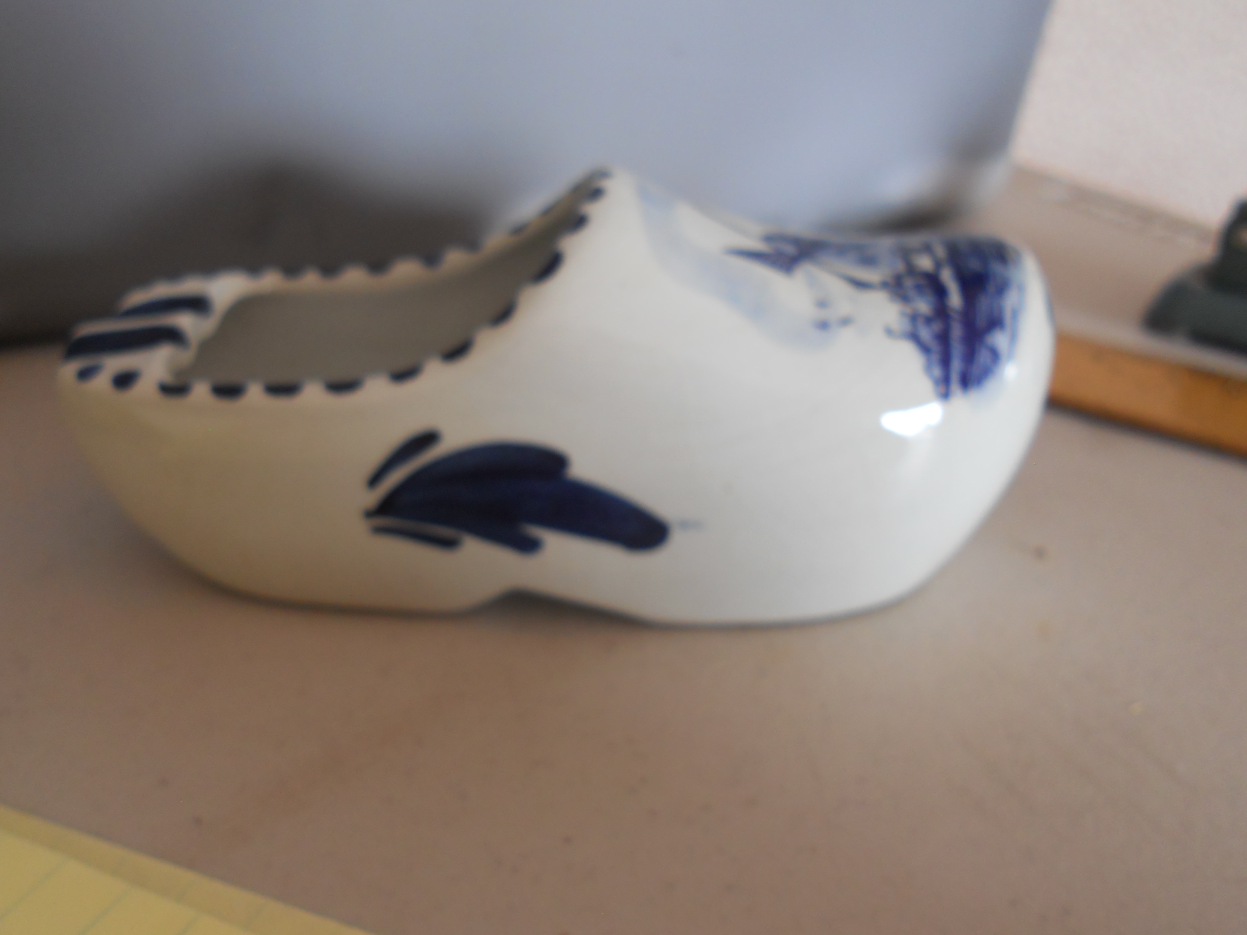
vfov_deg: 42.9
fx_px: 1189
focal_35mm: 33
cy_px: 461
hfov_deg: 55.3
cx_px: 606
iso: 160
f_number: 3.5
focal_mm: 5.8
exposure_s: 1/30
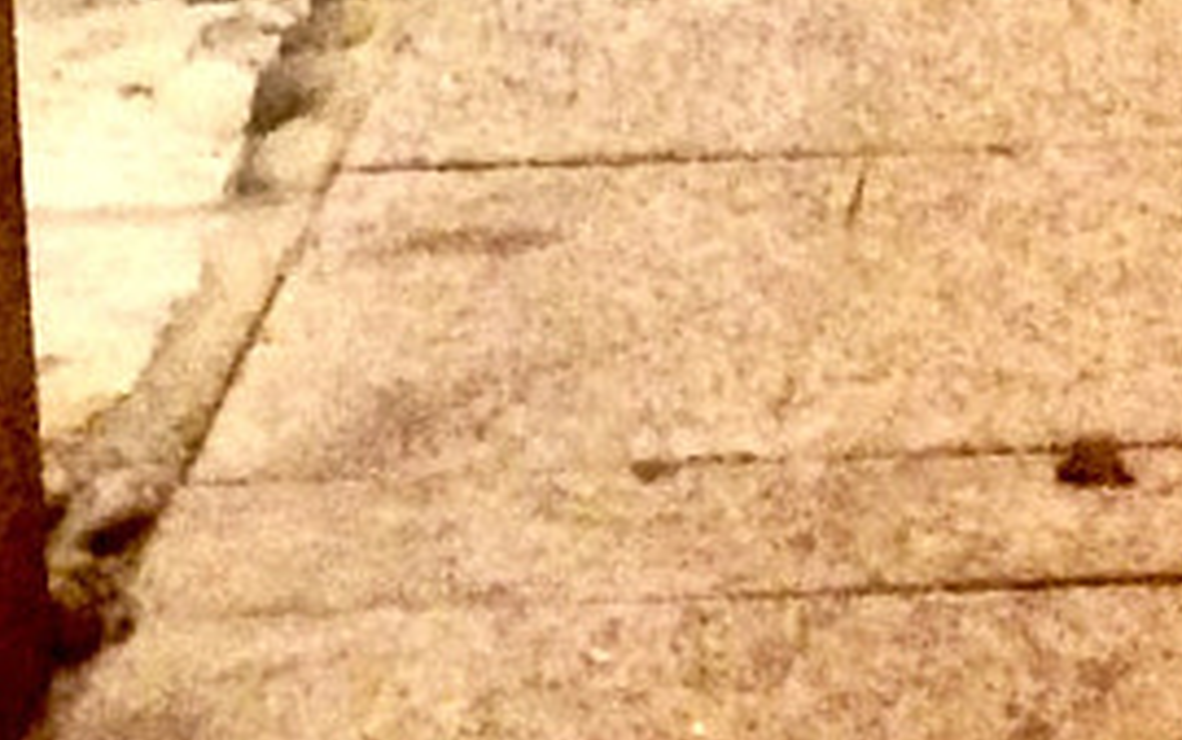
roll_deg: -1.7
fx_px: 6671
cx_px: 2329
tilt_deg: -11.5
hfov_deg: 9.5
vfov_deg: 6.0
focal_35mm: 207
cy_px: -1173
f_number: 2.4
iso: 500
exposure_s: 1/15
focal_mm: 4.12
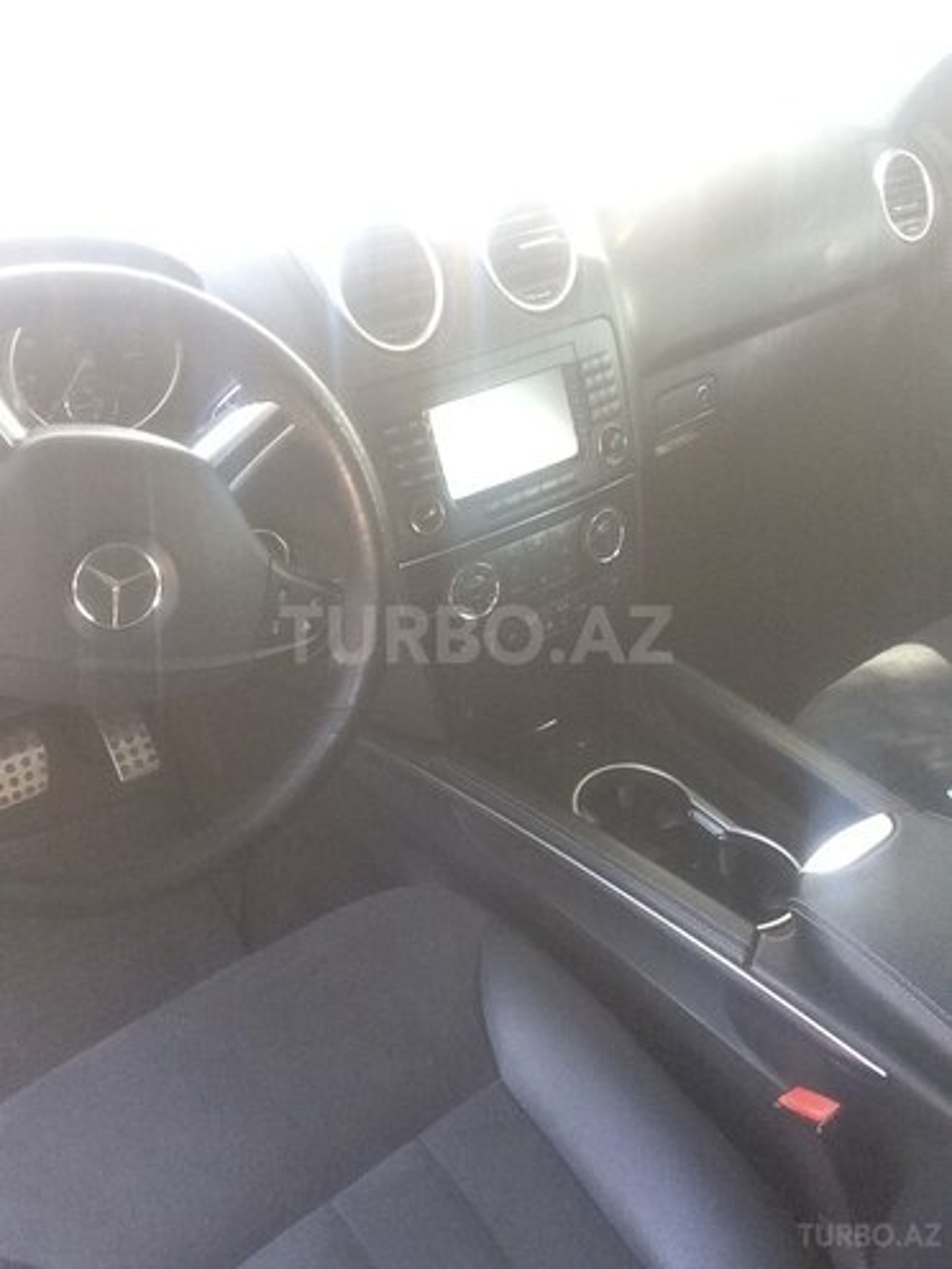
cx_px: 476
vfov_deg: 58.4
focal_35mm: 31
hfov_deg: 45.4
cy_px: 634
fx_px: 1137
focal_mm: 2.15
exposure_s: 1/33
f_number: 2.4
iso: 100
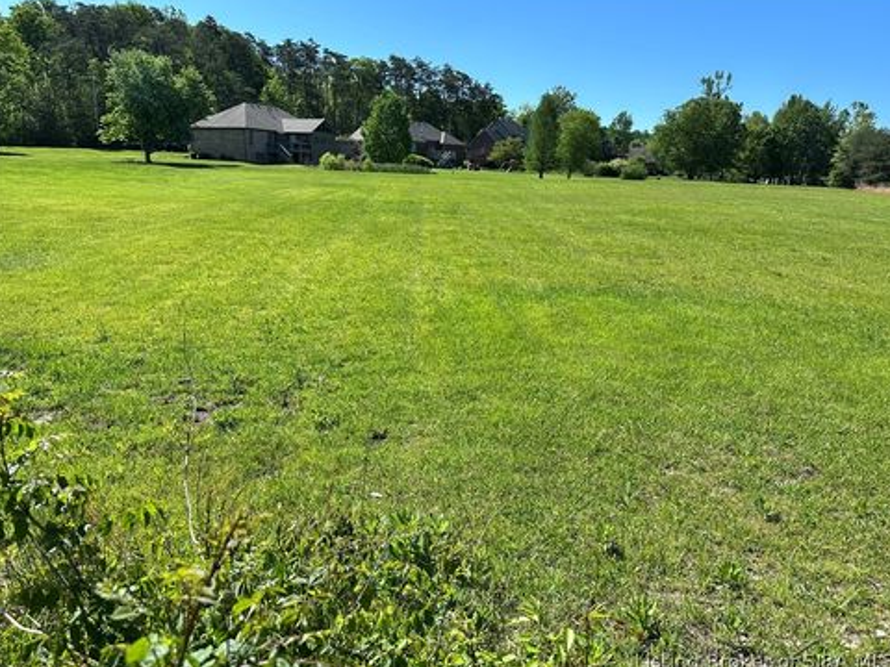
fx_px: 643
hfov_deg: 69.4
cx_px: 456
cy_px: 329
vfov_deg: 54.9
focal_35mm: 25
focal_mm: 6.86
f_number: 1.78
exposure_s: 1/3155
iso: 80
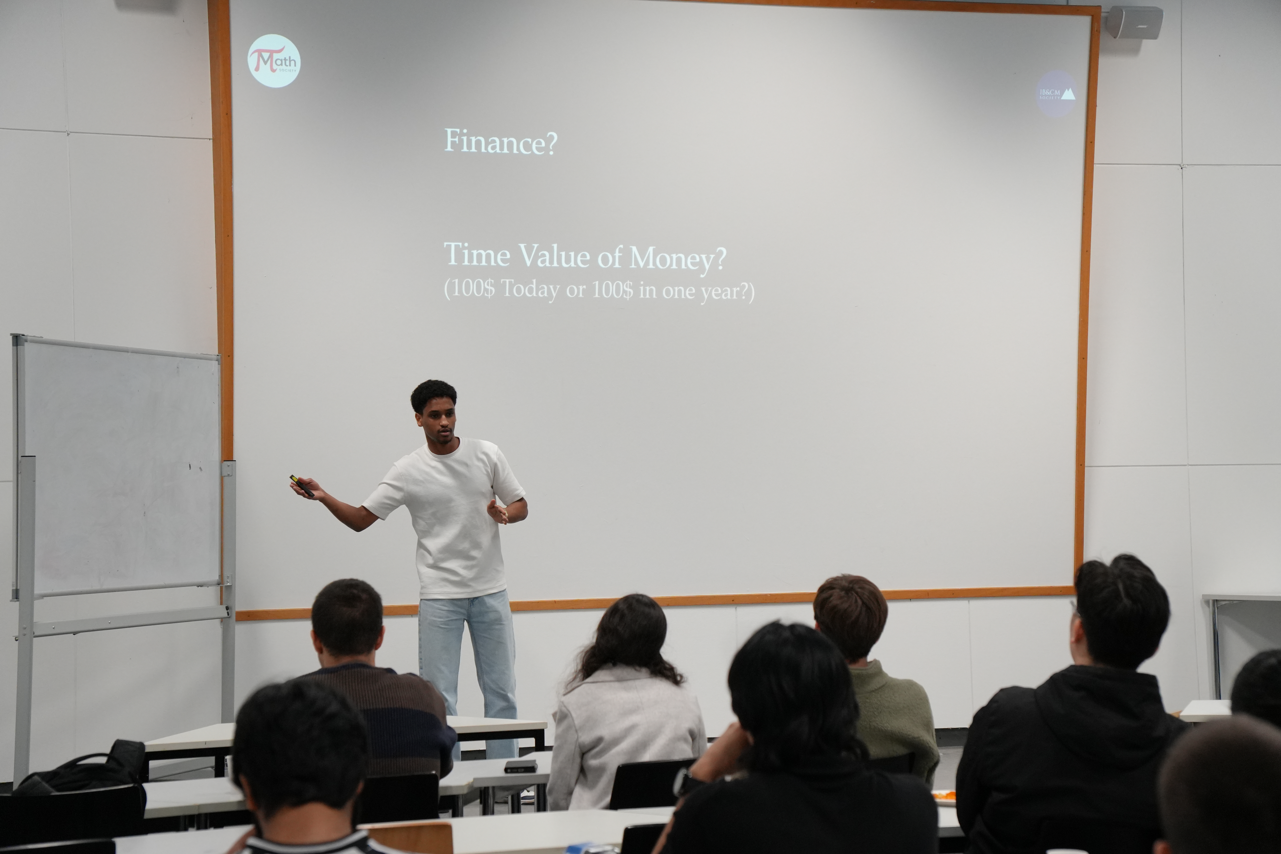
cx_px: 640
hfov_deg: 28.6
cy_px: 427
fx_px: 2508
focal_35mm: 70
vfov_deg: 19.3
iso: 1600
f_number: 4
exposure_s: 1/160
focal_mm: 47
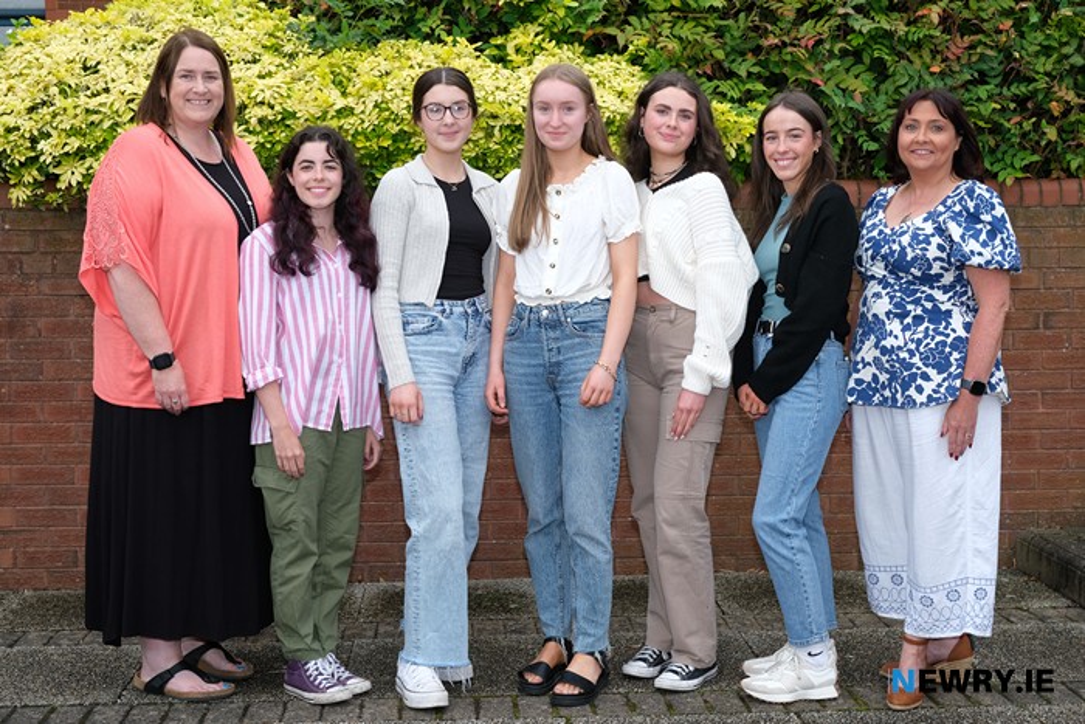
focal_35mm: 43
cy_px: 362
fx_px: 1296
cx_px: 542
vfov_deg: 31.2
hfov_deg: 45.4
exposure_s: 1/110
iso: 400
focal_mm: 28.9
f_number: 4.5
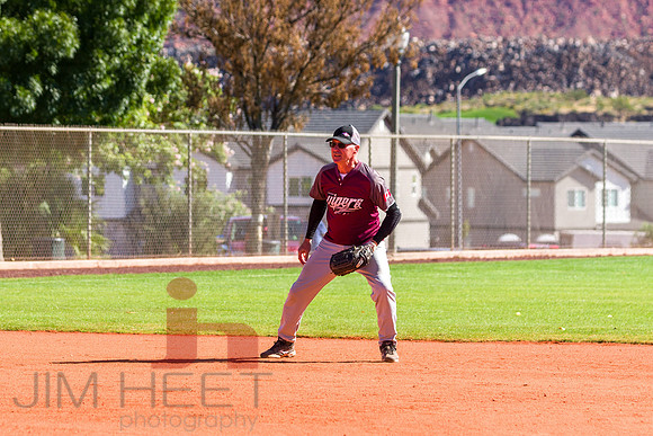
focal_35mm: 314
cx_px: 221
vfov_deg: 4.4
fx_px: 5697
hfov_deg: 6.6
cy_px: 223
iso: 400
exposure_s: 1/1600
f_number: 7.1
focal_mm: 185
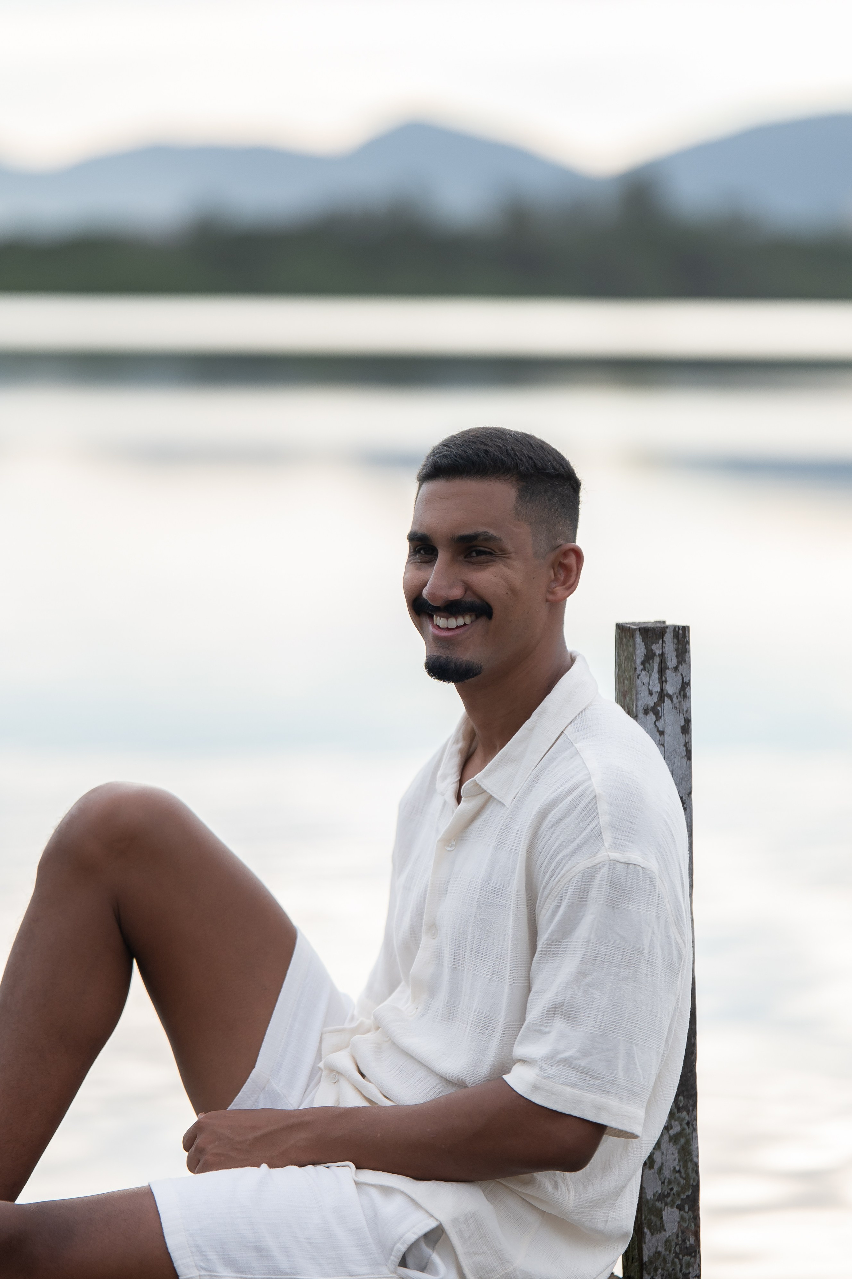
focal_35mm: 127
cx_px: 426
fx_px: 4508
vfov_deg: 16.1
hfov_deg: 10.8
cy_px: 640
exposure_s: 1/4000
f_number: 1.4
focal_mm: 85
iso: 200
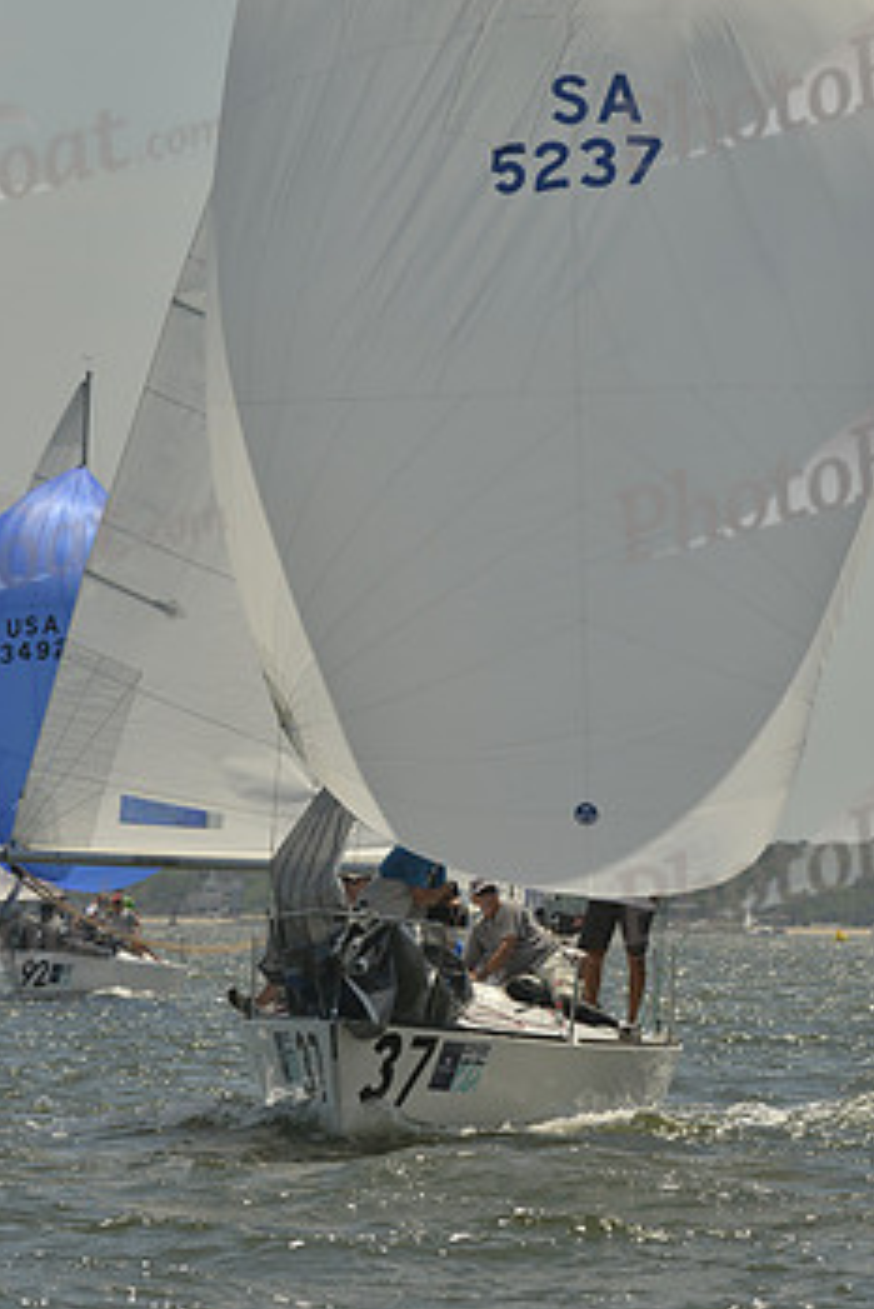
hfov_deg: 4.1
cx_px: 422
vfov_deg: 6.2
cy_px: 326
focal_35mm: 332
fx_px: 12077
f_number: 10
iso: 280
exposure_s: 1/1250
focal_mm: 200
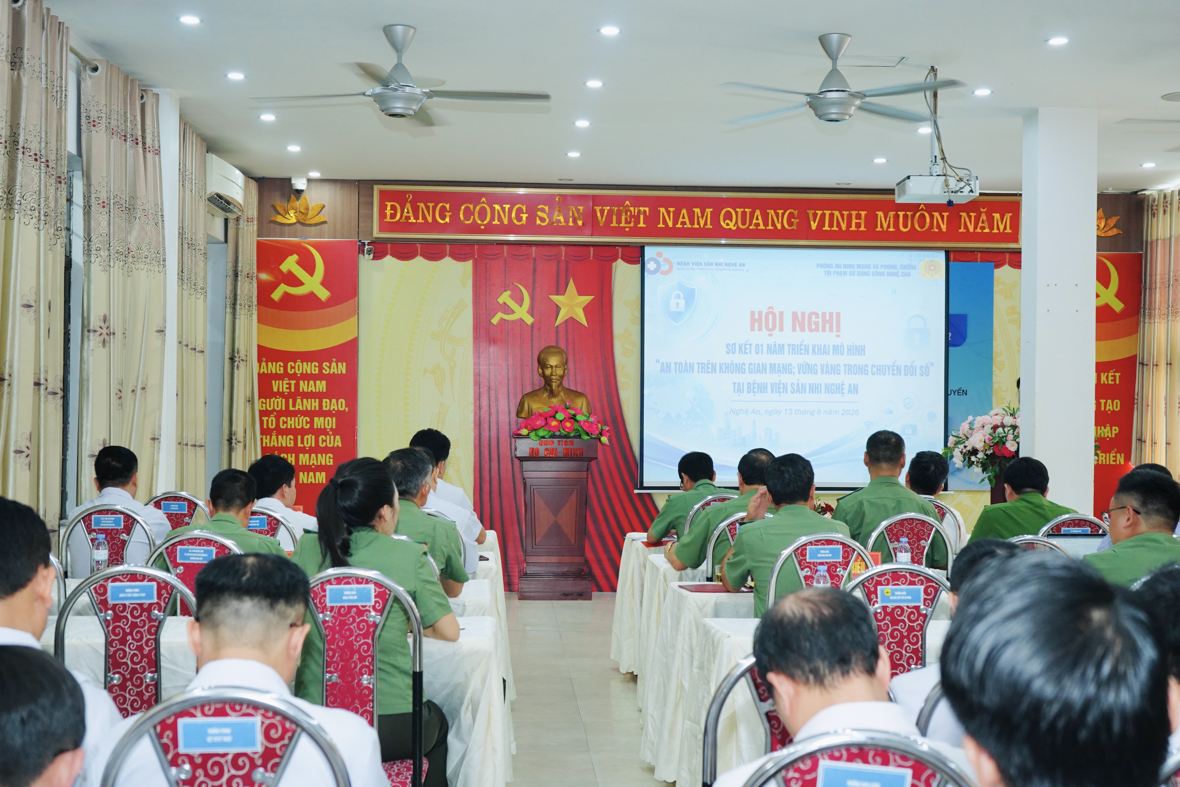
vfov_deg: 29.9
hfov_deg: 43.6
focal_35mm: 45
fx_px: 1475
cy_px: 394
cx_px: 590
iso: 2500
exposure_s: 1/80
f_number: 5.6
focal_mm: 45
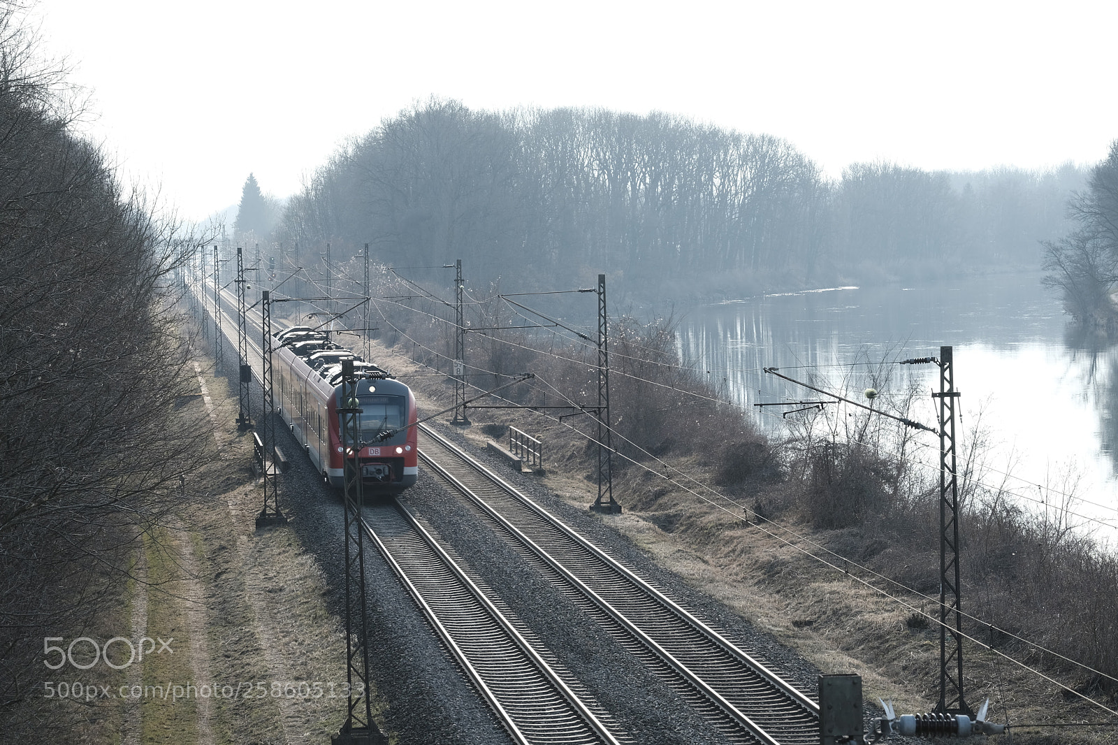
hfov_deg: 16.9
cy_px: 372
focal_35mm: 121
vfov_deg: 11.3
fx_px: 3757
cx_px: 559
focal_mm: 80.4
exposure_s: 1/80
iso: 200
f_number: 9
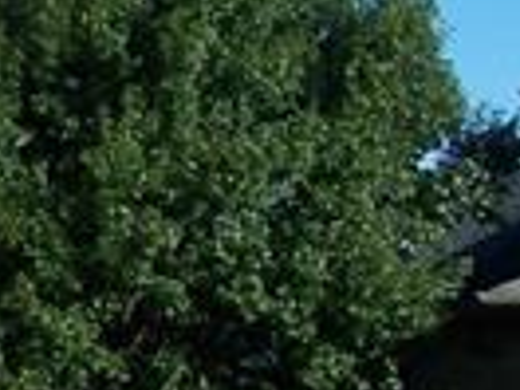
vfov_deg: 8.0
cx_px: -295
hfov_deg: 10.3
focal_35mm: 184
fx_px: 2764
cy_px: 433
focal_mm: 6.3
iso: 80
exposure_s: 1/640
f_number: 4
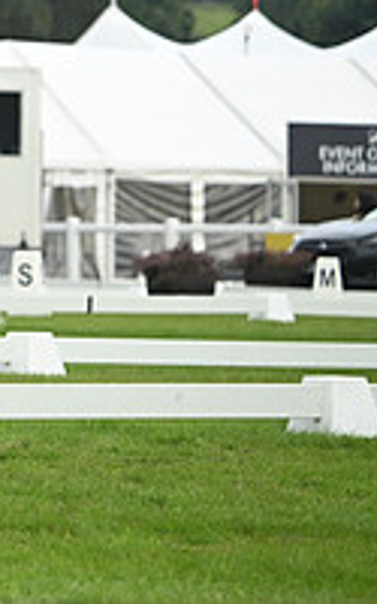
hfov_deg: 2.4
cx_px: -443
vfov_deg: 3.8
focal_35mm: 546
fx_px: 8976
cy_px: 23
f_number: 5
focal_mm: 185
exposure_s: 1/1250
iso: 900
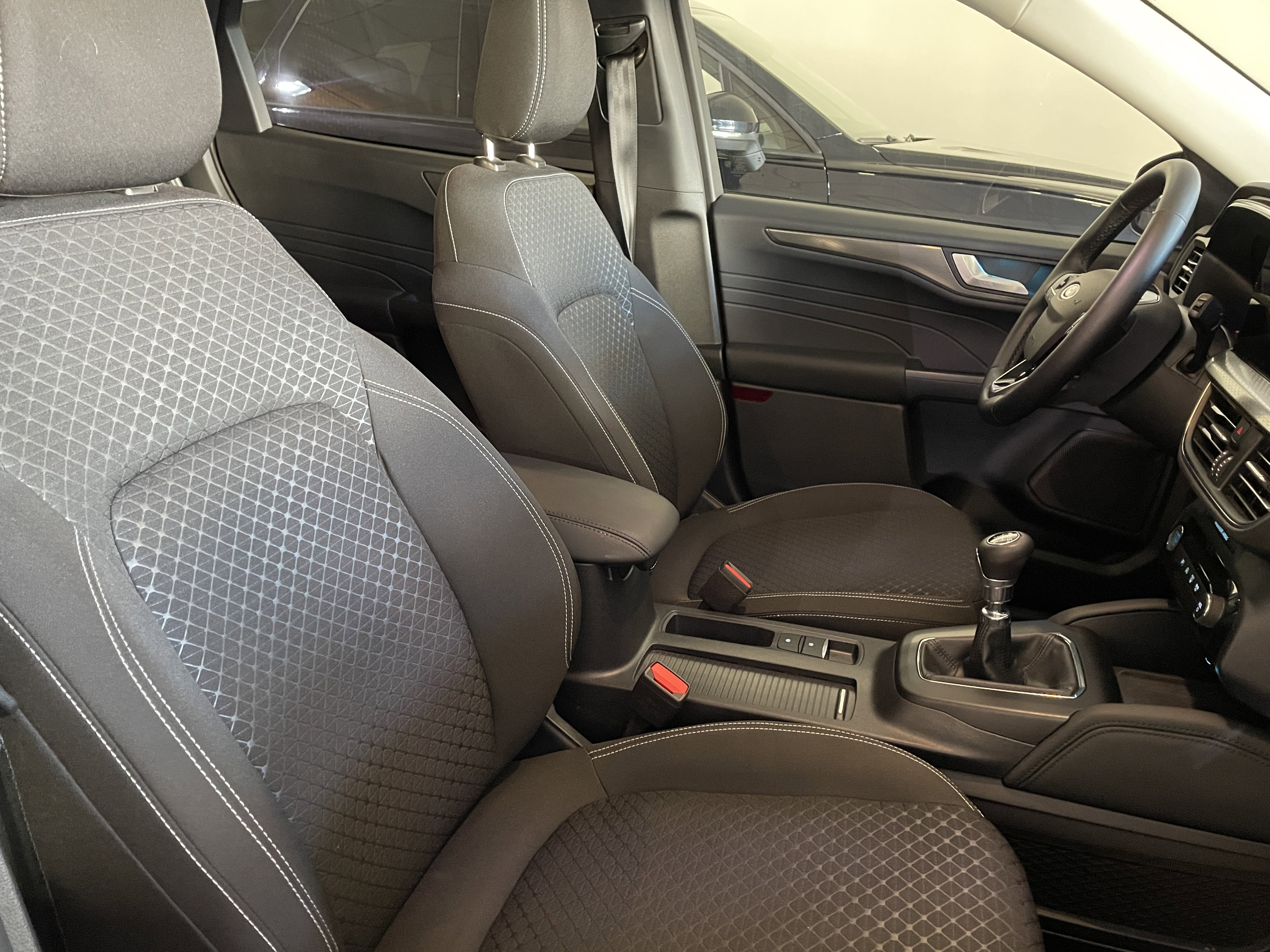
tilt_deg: -21.9
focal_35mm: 26
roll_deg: -1.7
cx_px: 635
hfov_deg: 67.3
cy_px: 476
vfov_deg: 53.1
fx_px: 954
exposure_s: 1/25
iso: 640
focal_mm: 4.2
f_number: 1.6
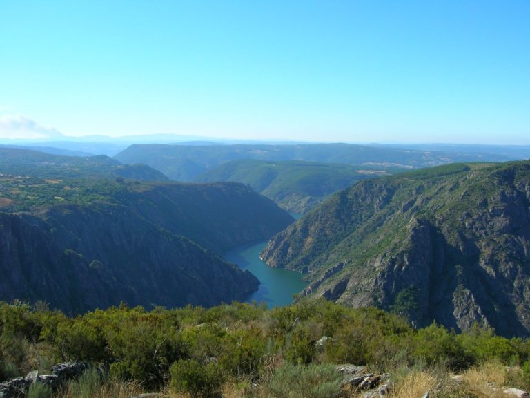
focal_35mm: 34
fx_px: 521
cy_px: 199
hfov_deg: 54.0
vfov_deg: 41.8
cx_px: 265
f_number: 4.9
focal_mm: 5.7
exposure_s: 1/258
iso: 50
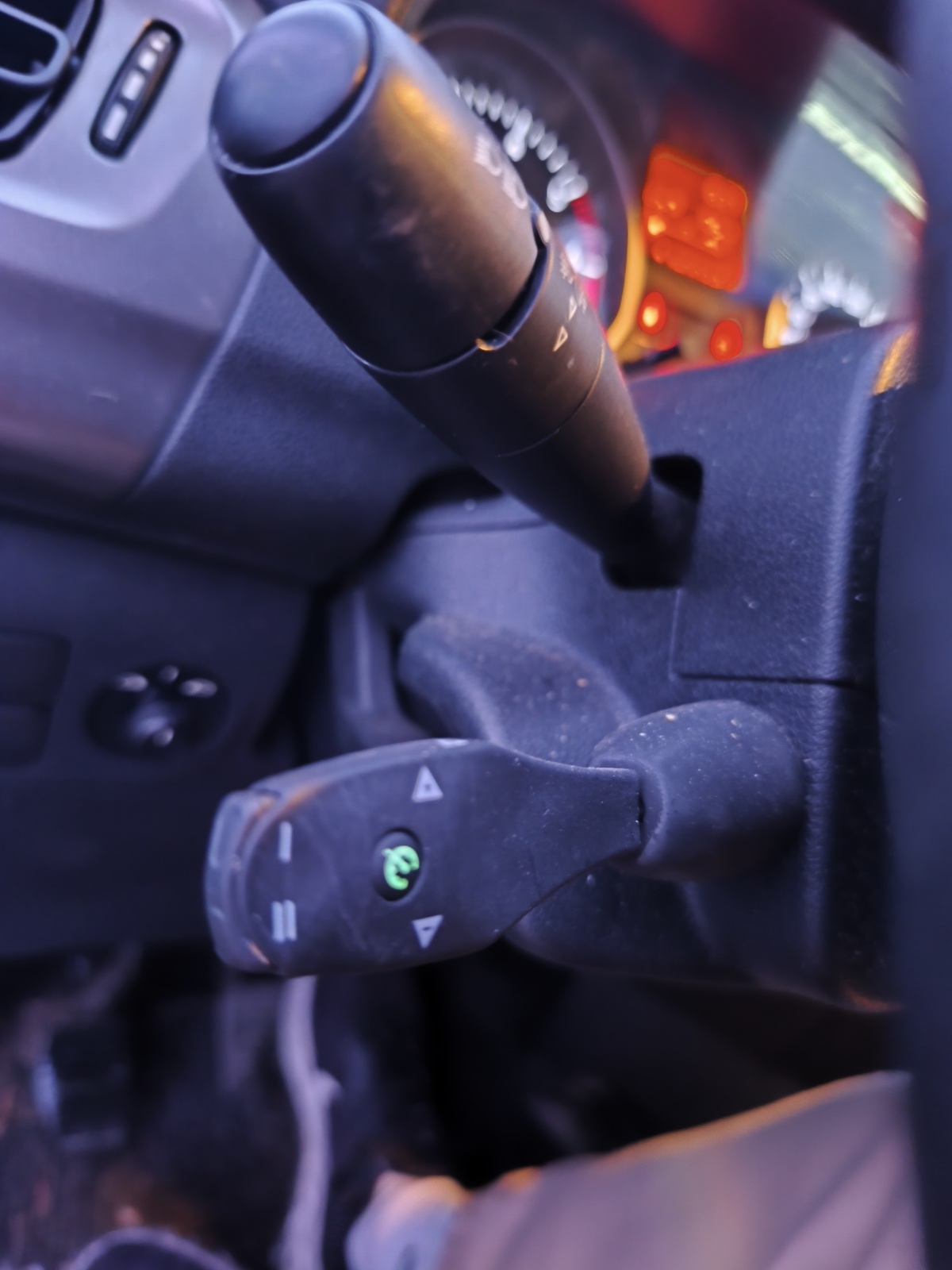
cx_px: 476
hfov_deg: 58.9
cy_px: 635
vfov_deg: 73.9
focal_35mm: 23
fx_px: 843
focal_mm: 6.18
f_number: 1.65
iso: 12800
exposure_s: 1/3.57
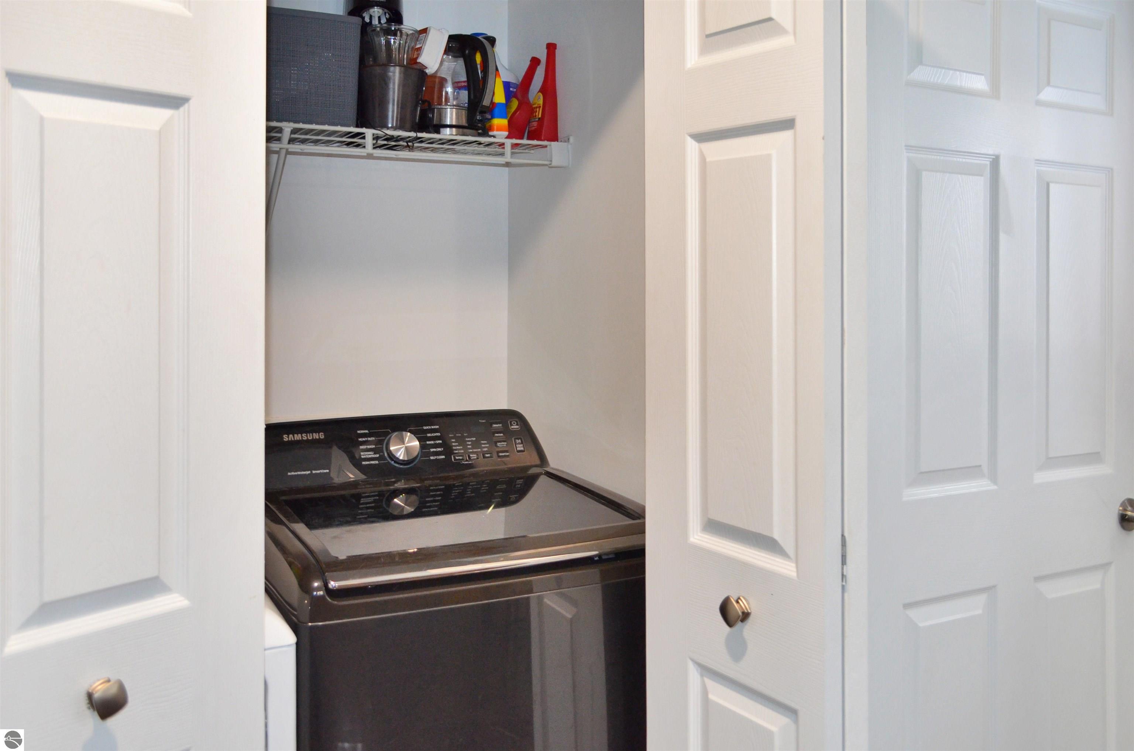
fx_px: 1037
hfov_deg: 57.3
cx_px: 567
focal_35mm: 33
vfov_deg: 39.8
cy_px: 376
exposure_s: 1/60
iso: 1100
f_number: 3.8
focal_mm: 22
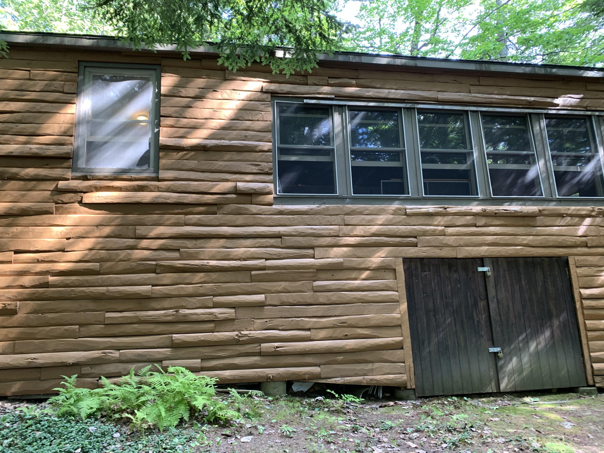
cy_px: 226
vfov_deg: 53.1
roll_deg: +1.7
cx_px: 302
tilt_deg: +12.2
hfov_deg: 67.3
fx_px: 454
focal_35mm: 26
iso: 100
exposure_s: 1/76
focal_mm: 4.25
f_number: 1.8
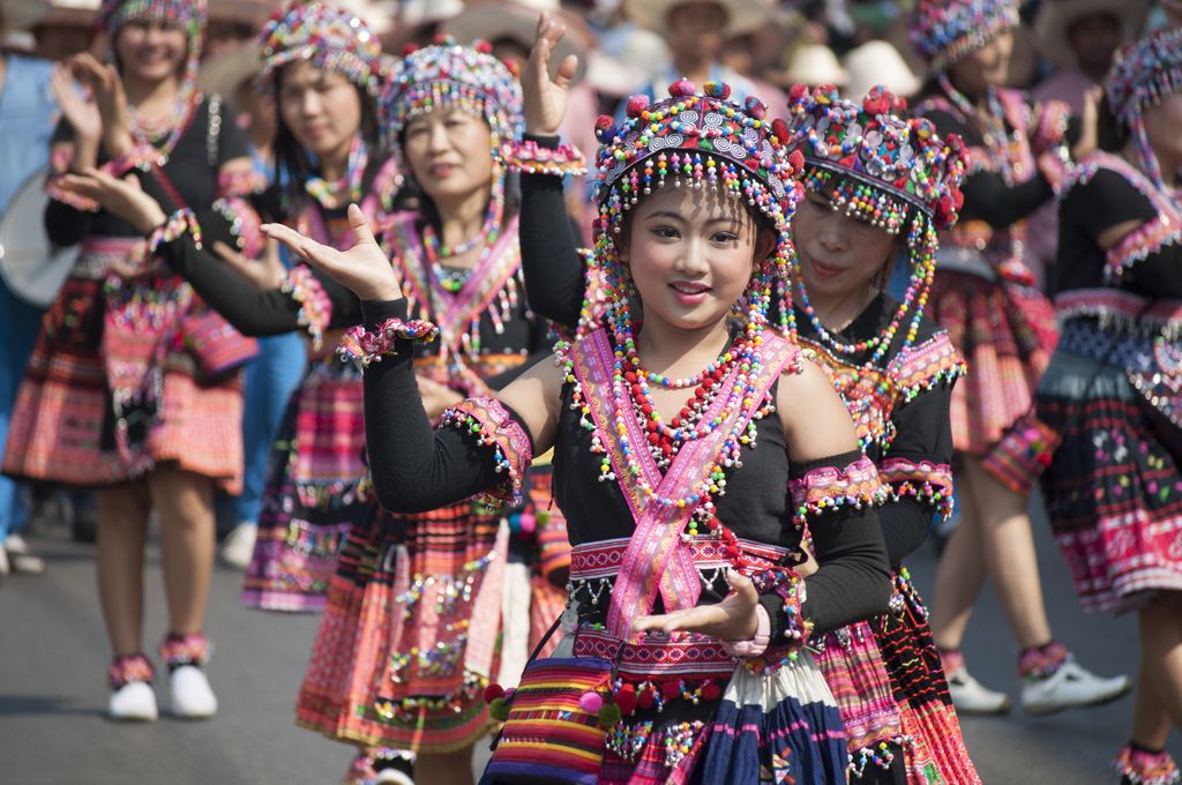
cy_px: 392
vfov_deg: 6.8
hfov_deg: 10.2
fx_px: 6640
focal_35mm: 202
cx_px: 591
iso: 200
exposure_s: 1/640
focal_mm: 135
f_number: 5
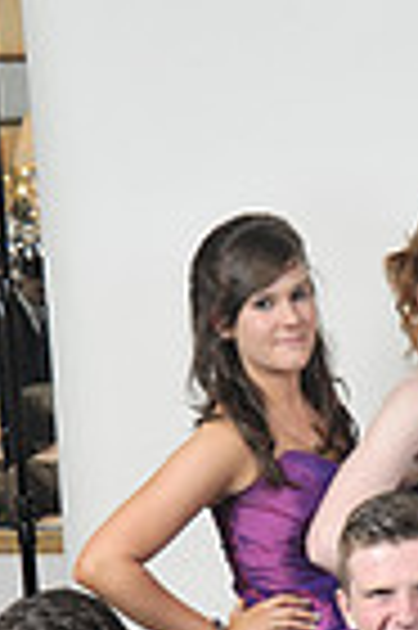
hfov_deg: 10.0
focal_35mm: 133
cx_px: 602
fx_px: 2322
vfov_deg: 14.8
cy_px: 796
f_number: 7.1
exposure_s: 1/160
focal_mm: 32
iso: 1000
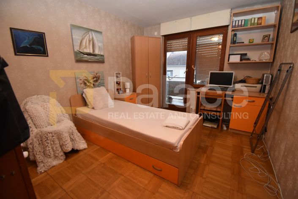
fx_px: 124
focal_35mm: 15
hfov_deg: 100.4
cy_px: 100
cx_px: 149
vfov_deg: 77.3
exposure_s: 1/60
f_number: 4.5
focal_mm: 10
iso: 1800
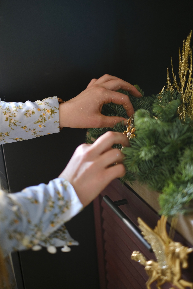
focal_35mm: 53
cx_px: 96
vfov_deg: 37.5
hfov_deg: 25.5
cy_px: 144
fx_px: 426
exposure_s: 1/60
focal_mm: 35
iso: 320
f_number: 1.4
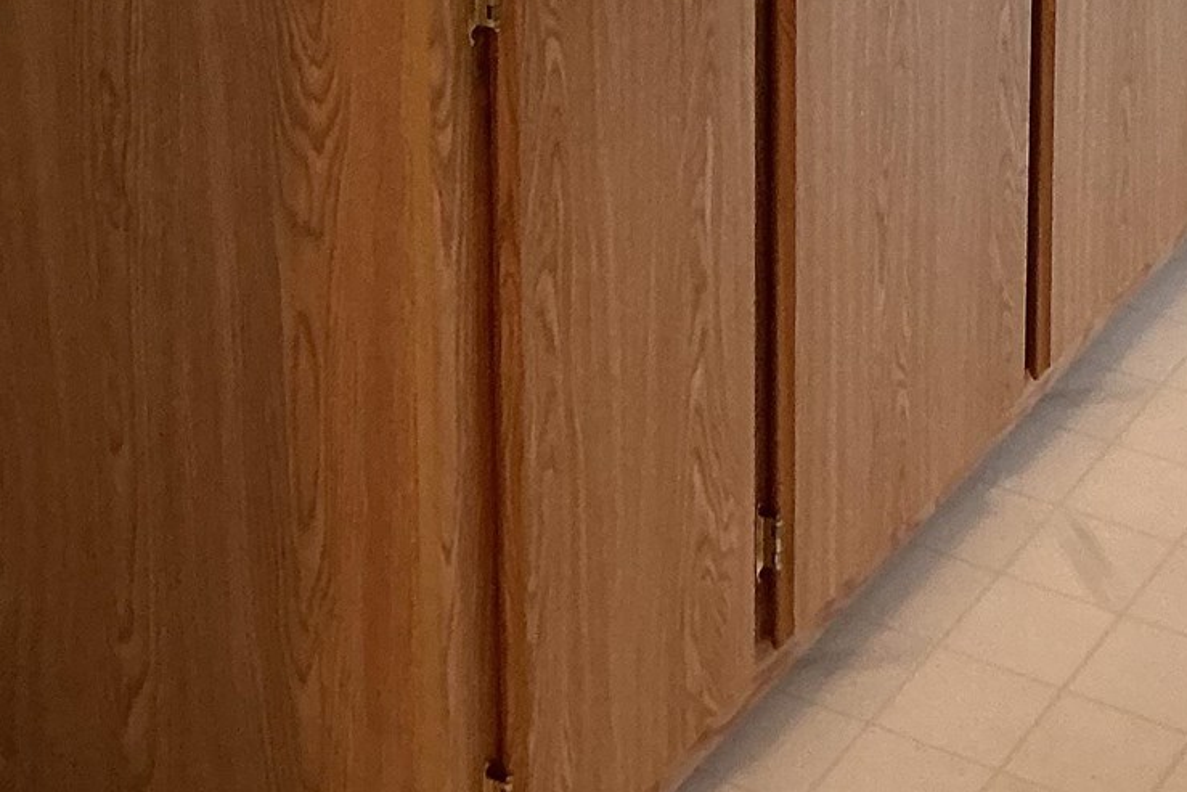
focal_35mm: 94
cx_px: 874
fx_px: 3100
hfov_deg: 21.5
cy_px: -596
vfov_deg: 13.2
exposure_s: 1/60
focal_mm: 3
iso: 100
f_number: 1.8
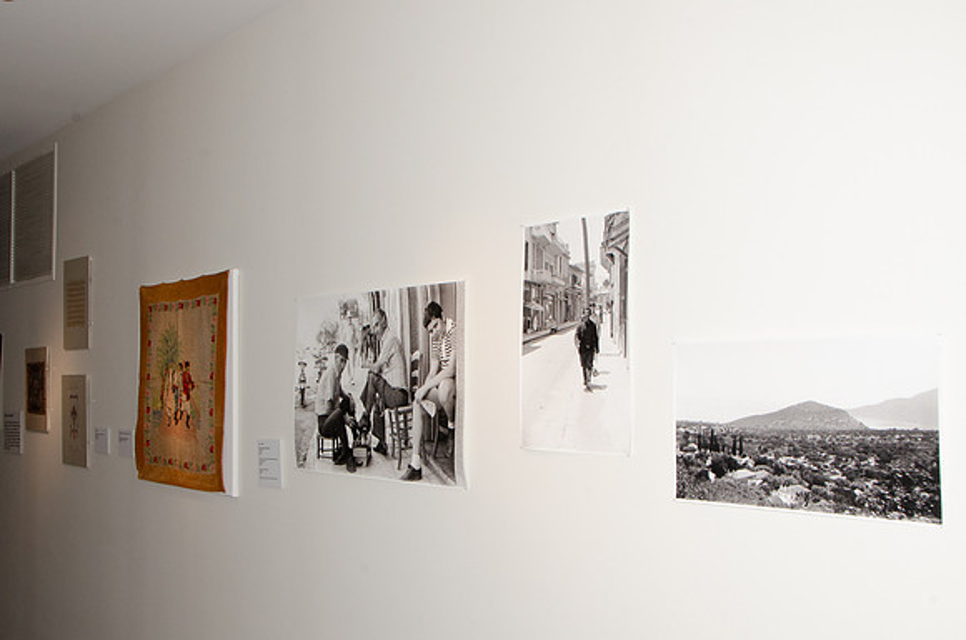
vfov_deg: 38.0
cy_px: 320
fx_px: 927
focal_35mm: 35
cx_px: 483
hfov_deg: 55.0
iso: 640
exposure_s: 1/160
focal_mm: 22
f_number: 14
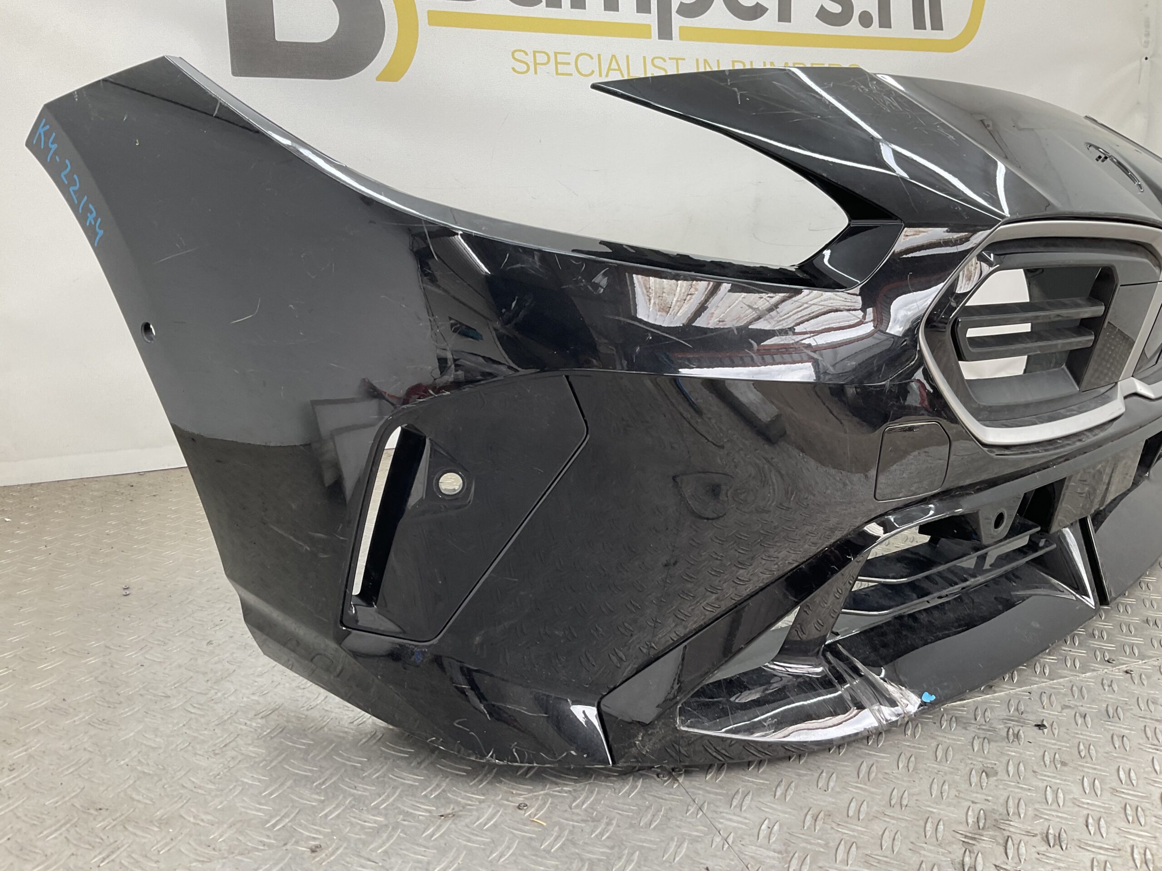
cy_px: 436
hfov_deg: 61.7
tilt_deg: -15.4
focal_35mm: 29
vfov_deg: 48.2
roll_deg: -1.5
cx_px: 581
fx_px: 973
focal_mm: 3
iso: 32
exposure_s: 1/100
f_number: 1.8
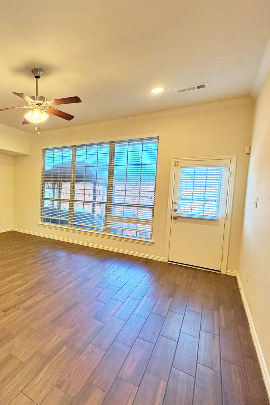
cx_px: 28
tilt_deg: -3.7
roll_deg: -1.9
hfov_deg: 54.2
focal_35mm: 20
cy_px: 202
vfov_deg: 84.0
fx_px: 225
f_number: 2.2
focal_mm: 2.22
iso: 320
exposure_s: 1/60
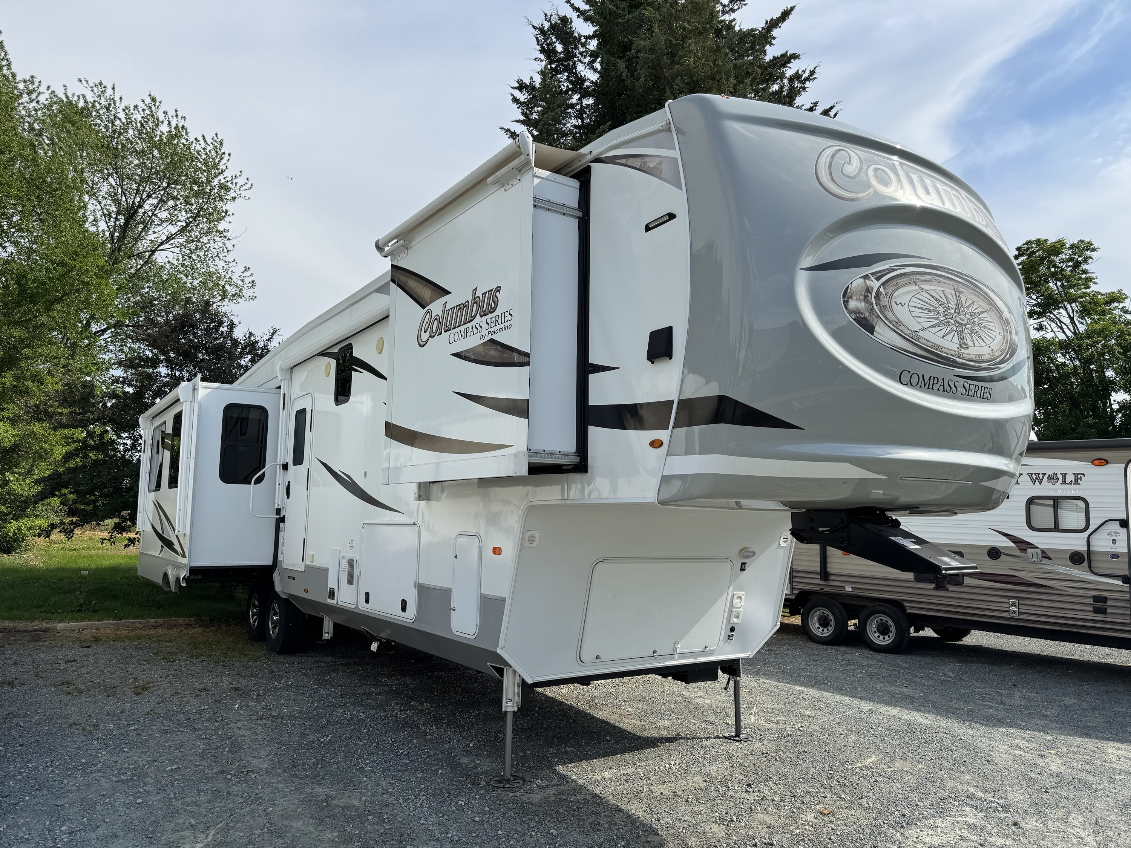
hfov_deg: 71.6
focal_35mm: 24
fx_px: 784
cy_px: 424
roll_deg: -2.2
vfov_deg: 56.8
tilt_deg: +5.9
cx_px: 566
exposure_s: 1/3413
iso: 80
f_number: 1.78
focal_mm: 6.76
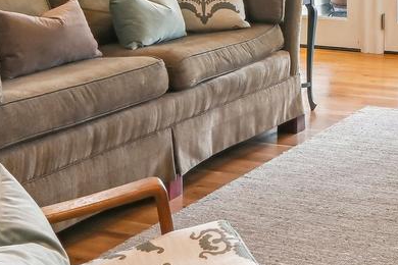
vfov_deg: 15.5
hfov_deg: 23.5
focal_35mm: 84
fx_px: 929
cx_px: 369
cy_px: -76
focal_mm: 16
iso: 200
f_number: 9
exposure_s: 1/20
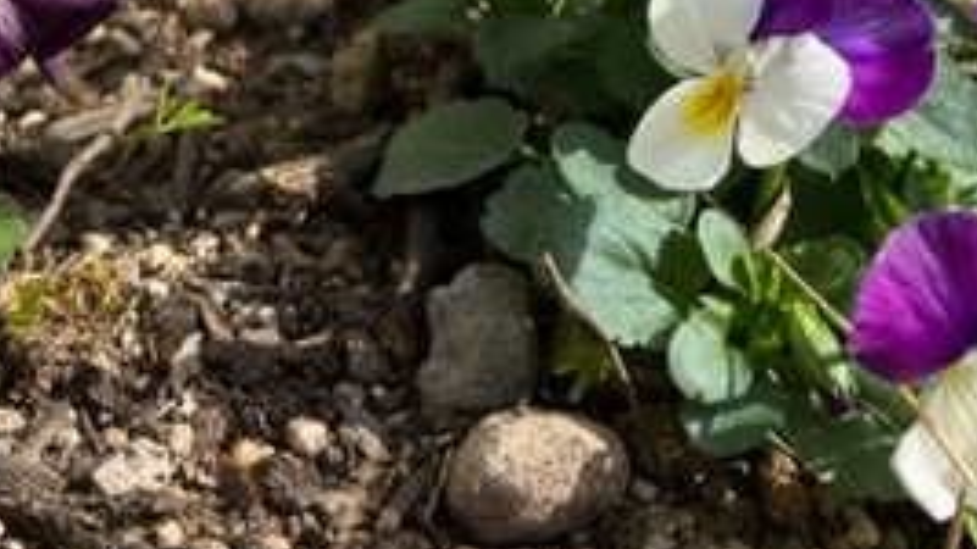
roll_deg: +1.8
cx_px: 479
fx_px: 1761
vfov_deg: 16.5
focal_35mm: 68
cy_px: -216
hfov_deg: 31.0
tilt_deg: -12.7
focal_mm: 5.1
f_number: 1.6
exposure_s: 1/1802
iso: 50
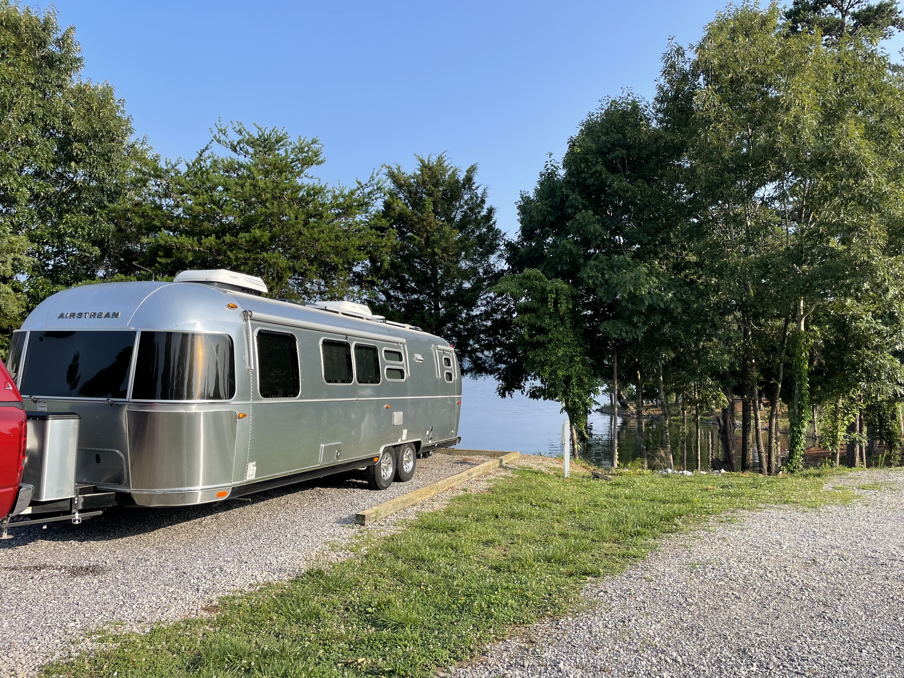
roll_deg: -1.5
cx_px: 452
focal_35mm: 26
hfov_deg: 67.3
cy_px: 339
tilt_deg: +3.5
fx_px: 679
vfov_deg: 53.1
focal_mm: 4.2
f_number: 1.6
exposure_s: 1/1453
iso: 32
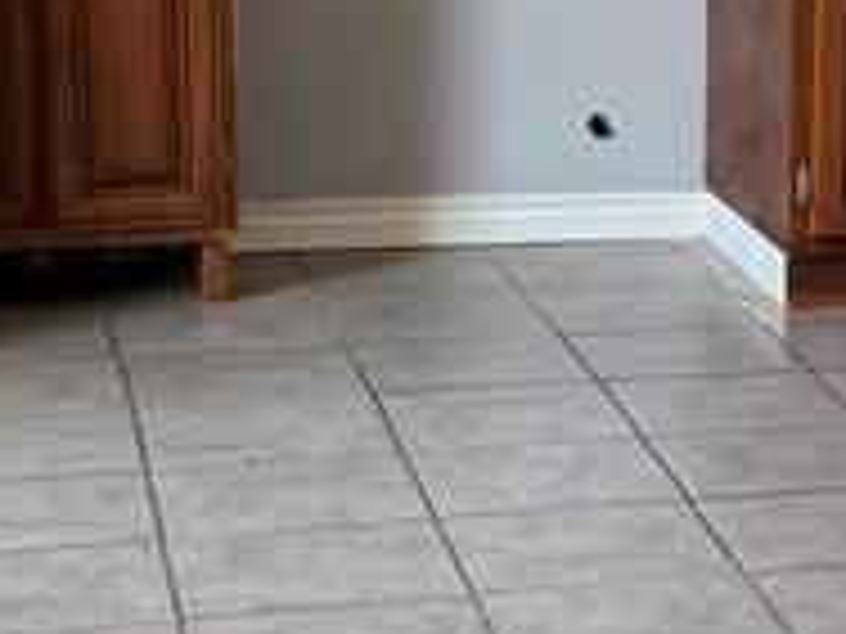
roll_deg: -2.9
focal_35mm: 131
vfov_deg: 11.3
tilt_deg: -11.0
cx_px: 1318
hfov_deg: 14.0
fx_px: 3202
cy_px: 193
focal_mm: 6.76
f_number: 1.78
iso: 200
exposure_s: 1/80
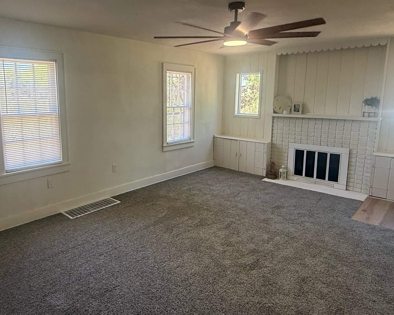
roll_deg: -1.0
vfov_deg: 56.7
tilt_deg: -9.3
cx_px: 158
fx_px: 292
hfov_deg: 67.5
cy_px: 142
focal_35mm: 25
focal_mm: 2.22
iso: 160
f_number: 2.2
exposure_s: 1/120
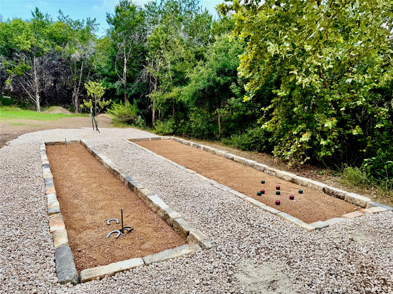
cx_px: 196
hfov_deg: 71.6
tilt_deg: -12.0
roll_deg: +0.9
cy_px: 147
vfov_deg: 56.8
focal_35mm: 24
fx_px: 272
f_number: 1.78
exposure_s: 1/2415
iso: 80
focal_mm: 6.76
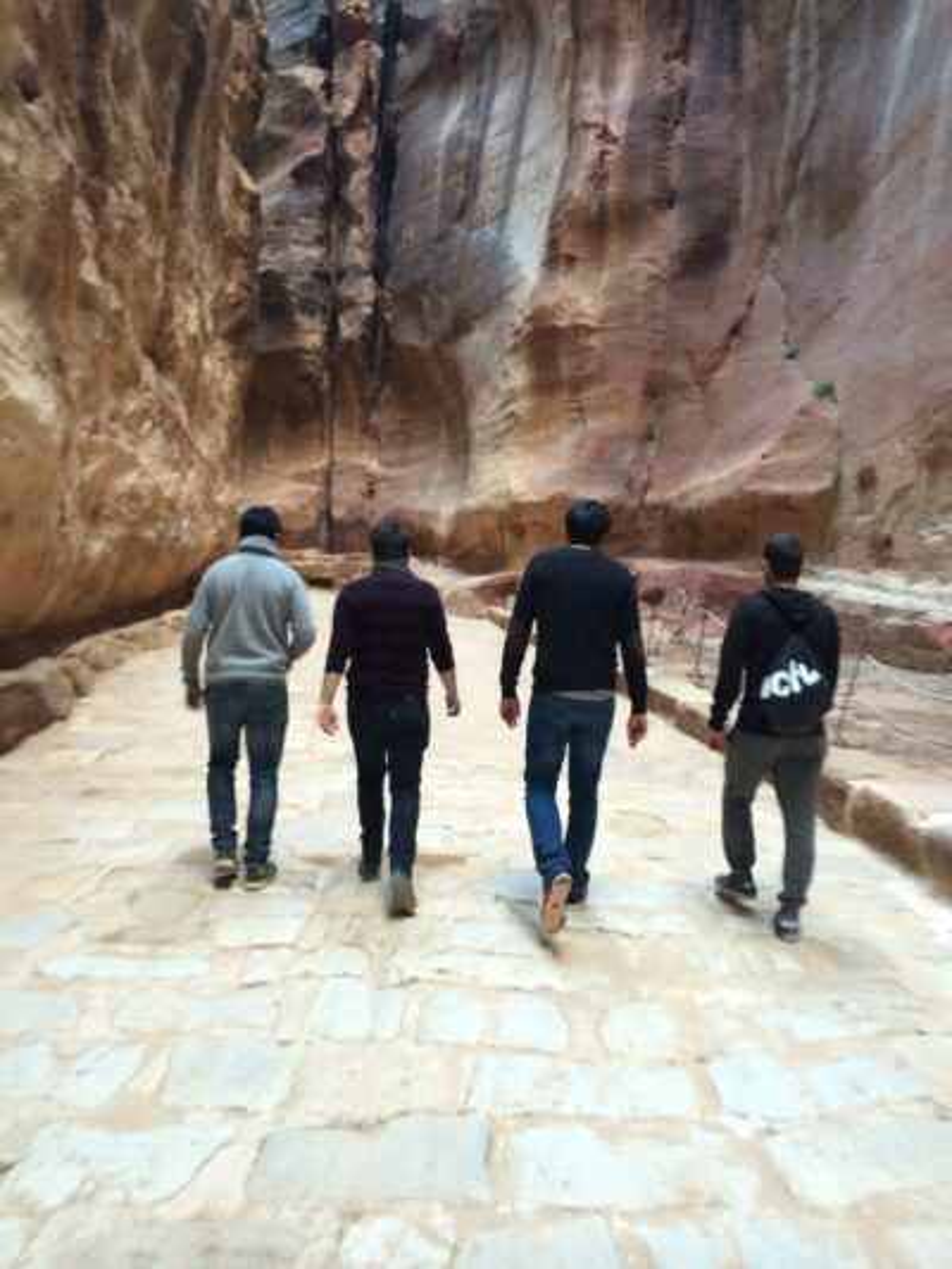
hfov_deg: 46.8
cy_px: 634
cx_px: 476
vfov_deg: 60.0
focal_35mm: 30
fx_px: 1100
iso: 200
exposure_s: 1/30
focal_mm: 4.12
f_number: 2.2
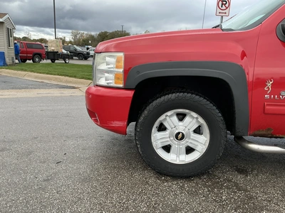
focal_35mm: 28
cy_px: 106
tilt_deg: -11.1
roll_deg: -2.0
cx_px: 142
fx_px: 231
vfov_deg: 49.7
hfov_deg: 63.4
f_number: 1.8
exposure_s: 1/674
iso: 25
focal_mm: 3
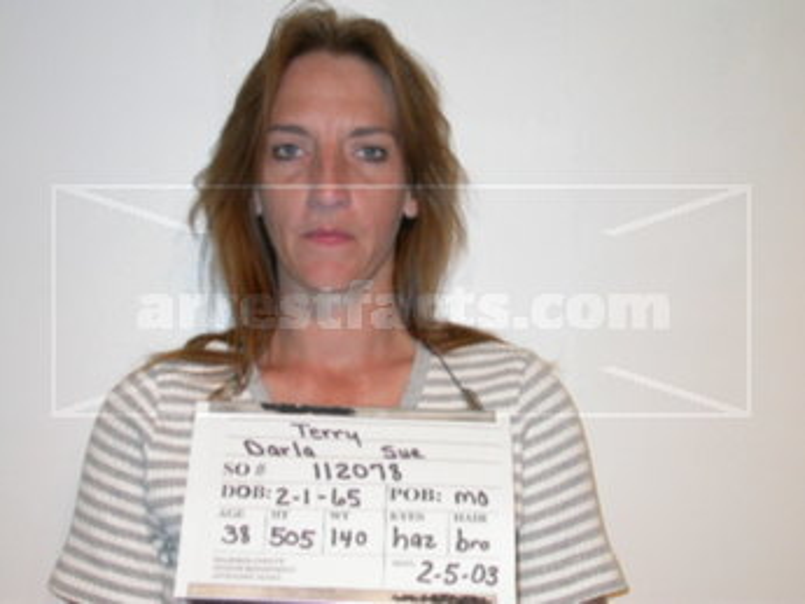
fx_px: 1652
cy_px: 302
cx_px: 402
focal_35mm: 71
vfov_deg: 20.7
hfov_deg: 27.4
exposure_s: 1/60.3
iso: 100
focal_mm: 14.7
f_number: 3.3
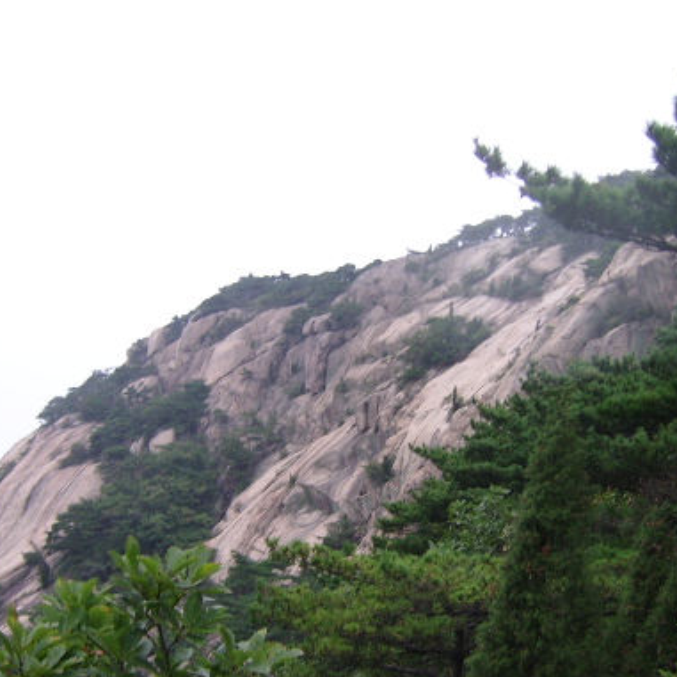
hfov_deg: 32.8
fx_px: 1151
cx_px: 371
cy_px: 409
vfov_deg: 32.7
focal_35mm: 52
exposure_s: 1/54
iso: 100
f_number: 2.8
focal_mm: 5.95
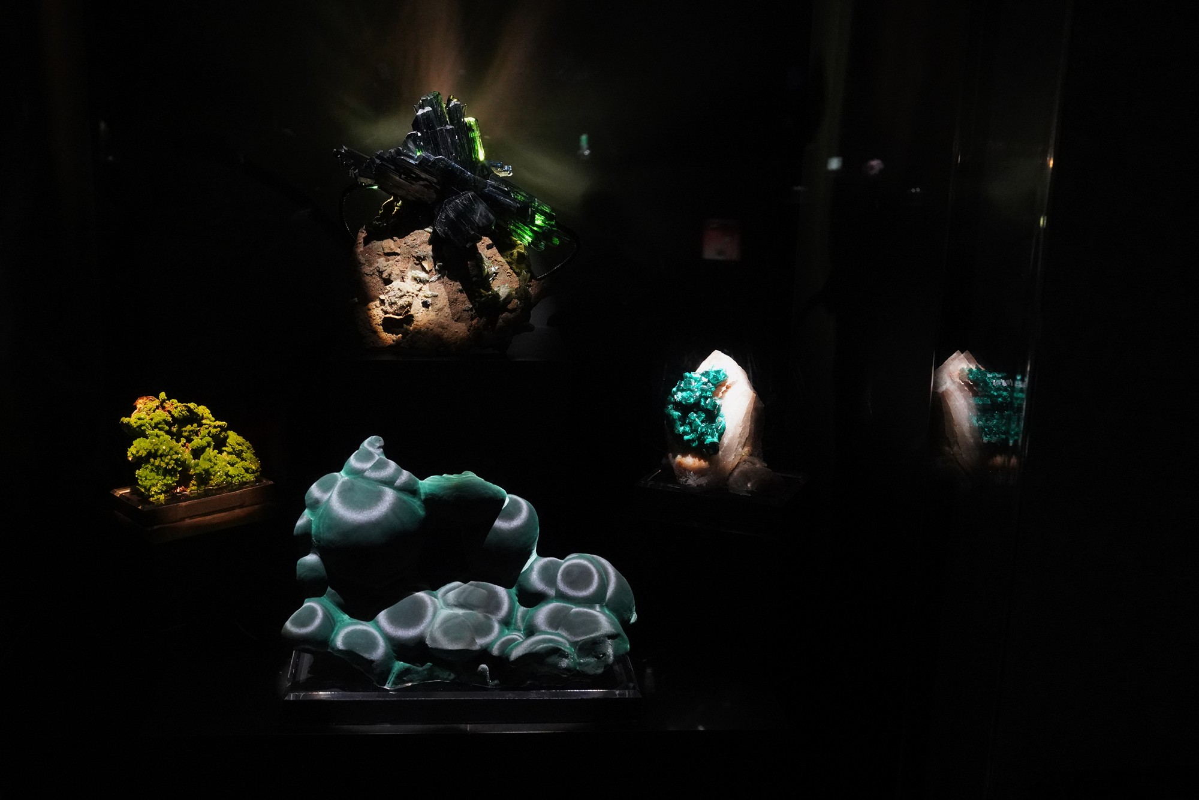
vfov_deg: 38.9
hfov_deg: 55.8
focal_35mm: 34
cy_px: 400
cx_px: 600
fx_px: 1132
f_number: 7.1
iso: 8000
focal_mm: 34
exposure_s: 1/100
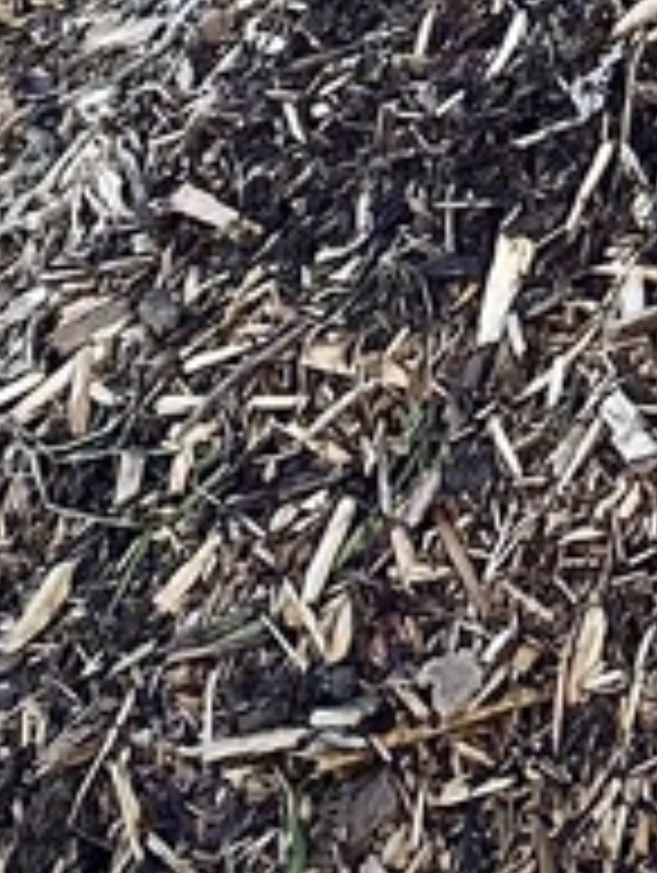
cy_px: -2138
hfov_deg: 8.5
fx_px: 4368
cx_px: 914
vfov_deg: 8.5
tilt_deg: +8.7
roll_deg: +0.4
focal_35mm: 173
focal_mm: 6.86
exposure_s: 1/971
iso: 80
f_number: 1.78
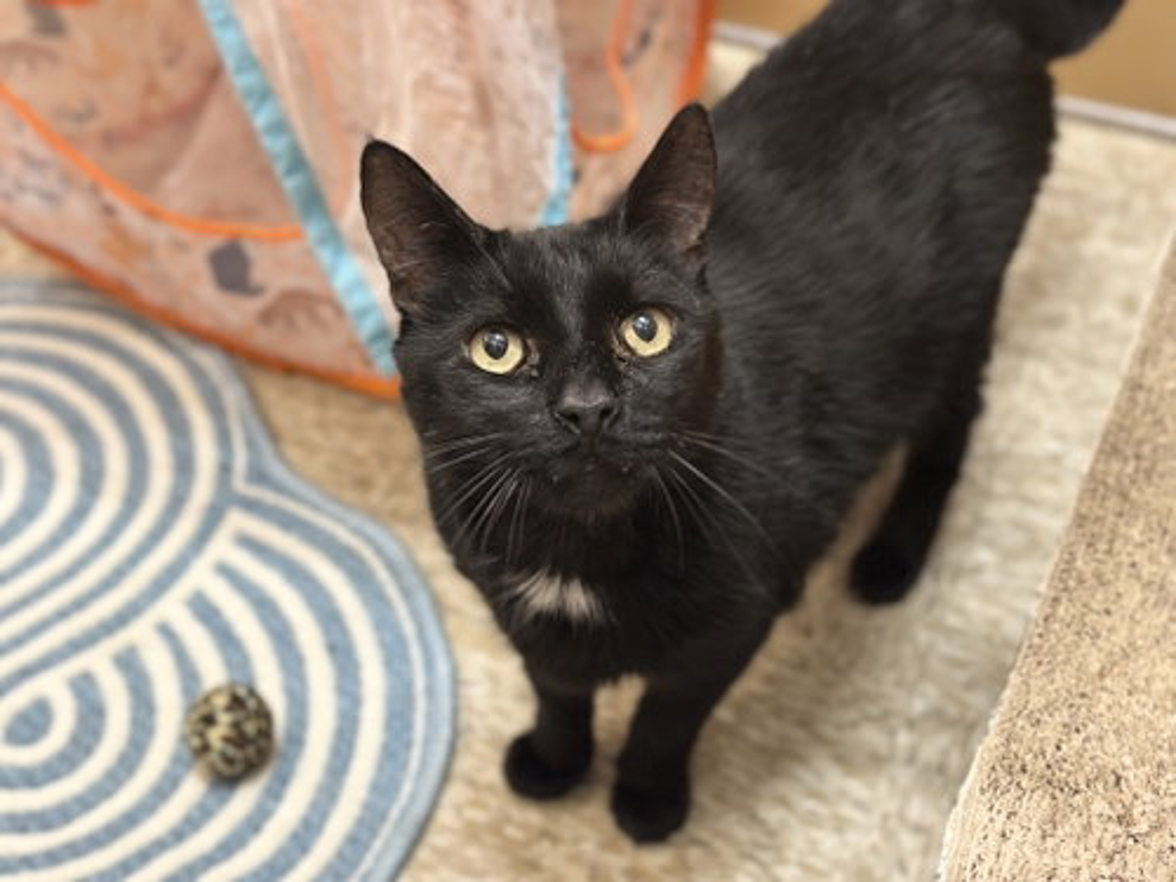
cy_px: 441
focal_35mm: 48
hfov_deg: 39.7
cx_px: 588
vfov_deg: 30.3
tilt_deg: -44.8
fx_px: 1631
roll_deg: -0.7
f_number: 1.78
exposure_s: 1/50
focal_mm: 6.86
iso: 400
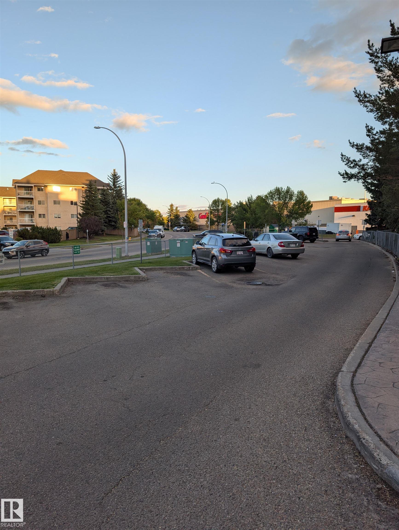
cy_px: 265
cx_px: 200
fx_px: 368
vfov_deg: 71.5
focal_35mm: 24
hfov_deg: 56.9
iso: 22
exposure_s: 1/314
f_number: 1.68
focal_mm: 6.9
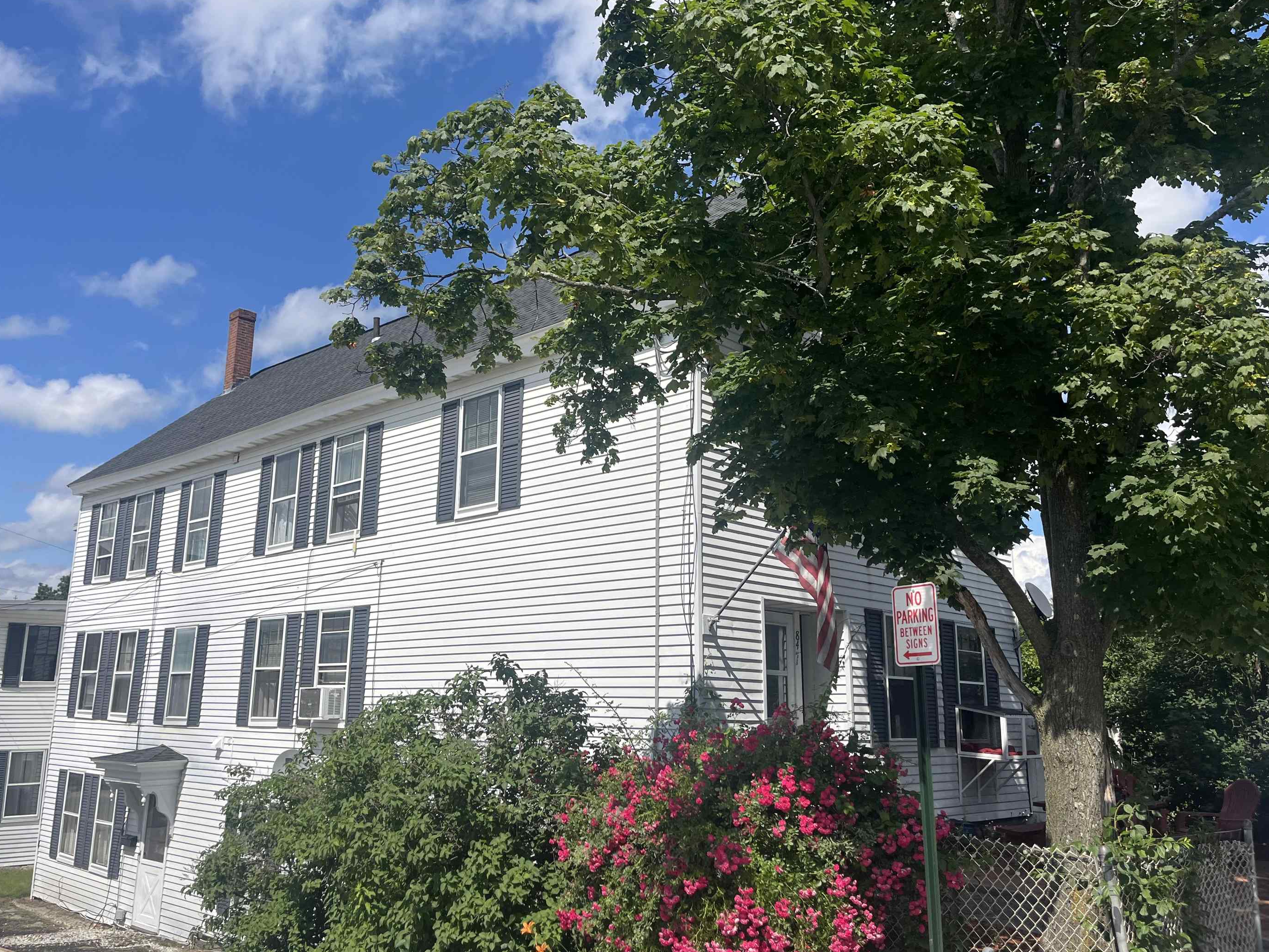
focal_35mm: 29
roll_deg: +0.6
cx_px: 602
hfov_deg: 61.6
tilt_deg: +14.7
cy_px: 437
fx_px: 1063
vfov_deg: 48.2
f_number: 1.6
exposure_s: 1/5319
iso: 50
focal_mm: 5.1
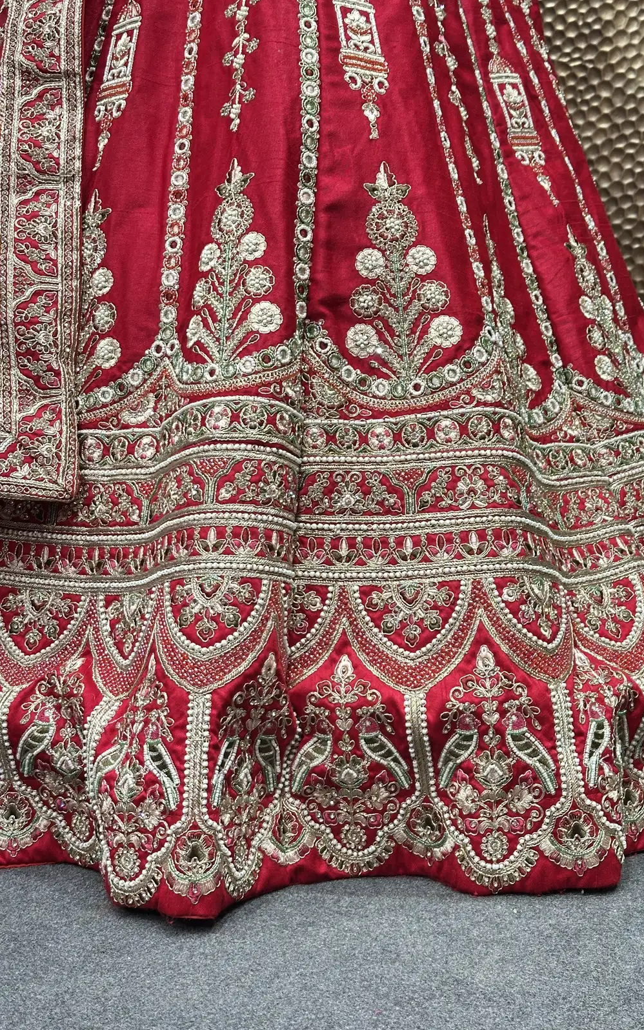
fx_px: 1432
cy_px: 516
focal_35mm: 51
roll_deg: -2.0
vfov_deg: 39.6
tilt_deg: -5.7
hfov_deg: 25.3
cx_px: 387
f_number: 1.78
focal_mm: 6.86
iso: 80
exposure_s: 1/100
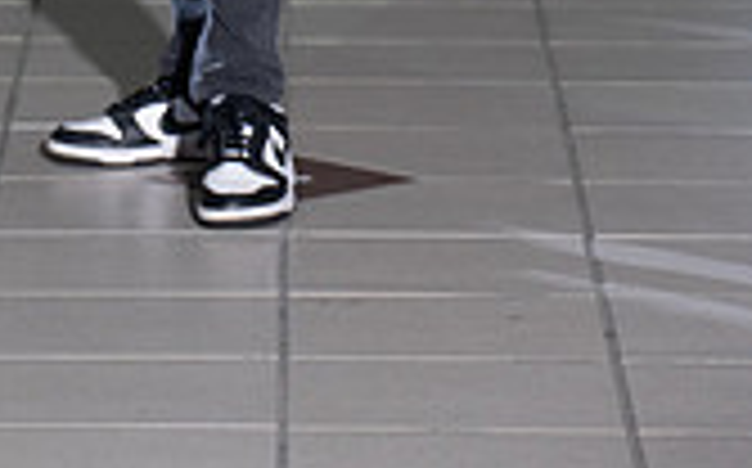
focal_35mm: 343
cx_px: 90
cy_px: -495
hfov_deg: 6.1
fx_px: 7023
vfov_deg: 3.8
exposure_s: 1/160
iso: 1250
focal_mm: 125
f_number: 6.3
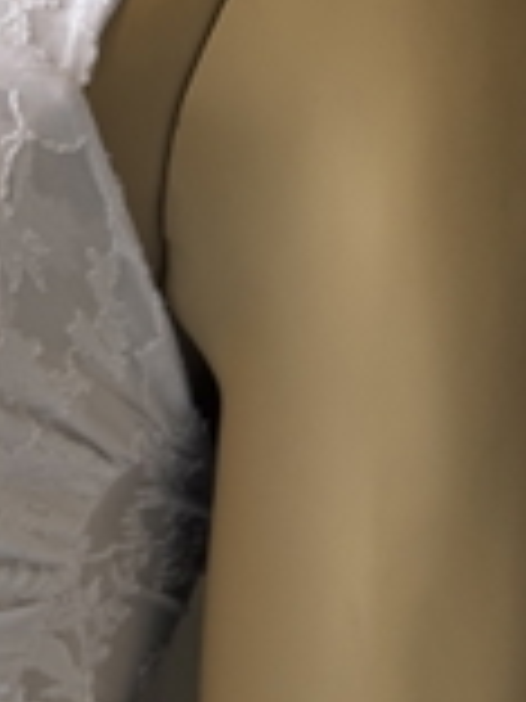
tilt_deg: -15.9
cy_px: 749
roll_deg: -4.1
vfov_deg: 22.6
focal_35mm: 82
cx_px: -292
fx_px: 1661
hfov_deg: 16.2
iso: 80
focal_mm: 6.76
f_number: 1.78
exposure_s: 1/306
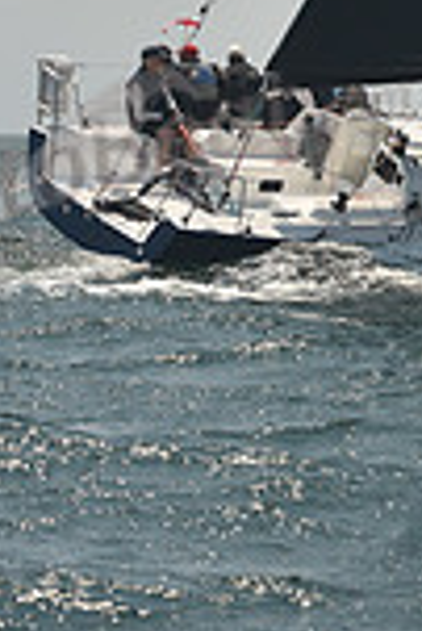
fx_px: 4701
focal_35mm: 268
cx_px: 629
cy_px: -543
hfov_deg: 5.1
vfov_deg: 7.4
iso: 250
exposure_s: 1/640
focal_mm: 70
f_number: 7.1
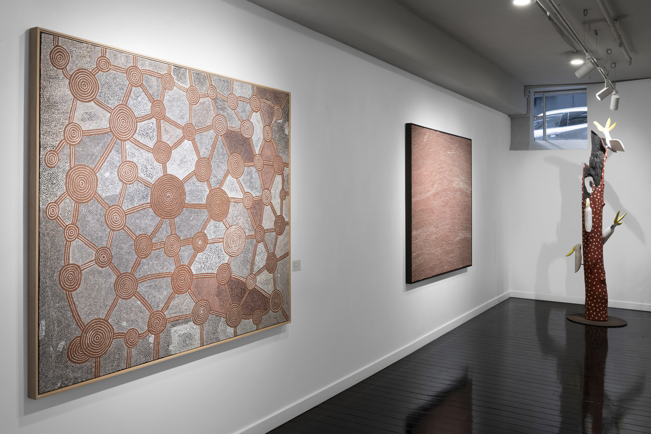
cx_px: 326
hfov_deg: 55.8
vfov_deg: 38.9
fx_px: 615
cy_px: 217
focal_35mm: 34
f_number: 14
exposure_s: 1.3
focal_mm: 34
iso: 100
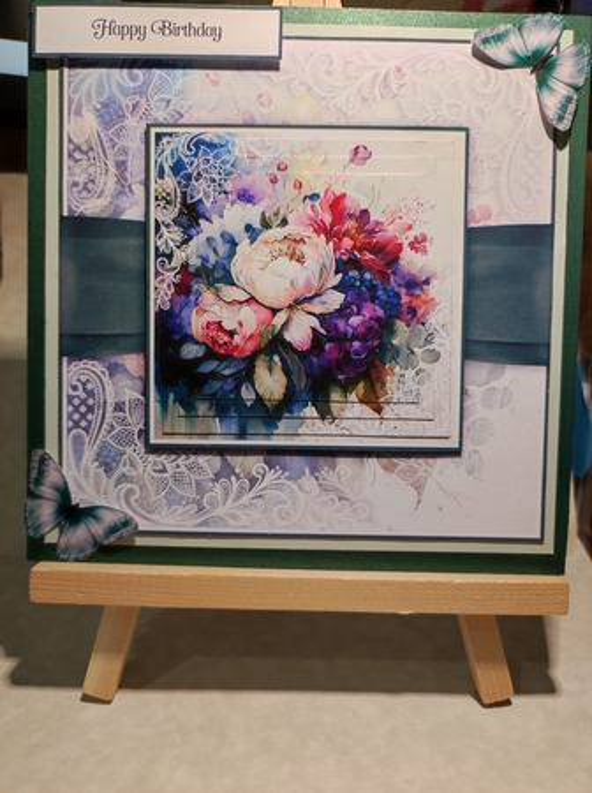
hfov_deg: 54.7
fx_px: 572
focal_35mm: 25
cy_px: 396
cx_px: 296
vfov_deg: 69.5
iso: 324
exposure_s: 1/100
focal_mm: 4.7
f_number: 1.79
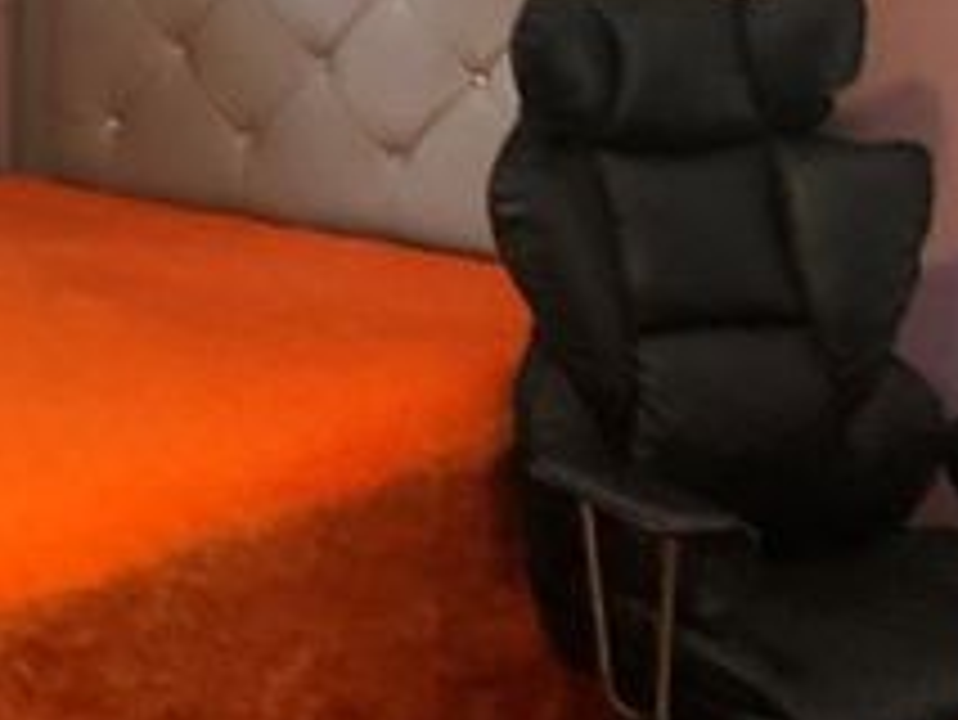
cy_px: 18
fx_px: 2658
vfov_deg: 15.2
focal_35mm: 96
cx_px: -79
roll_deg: -1.2
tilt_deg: -6.5
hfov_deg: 19.6
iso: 400
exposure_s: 1/30
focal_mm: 3
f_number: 1.8
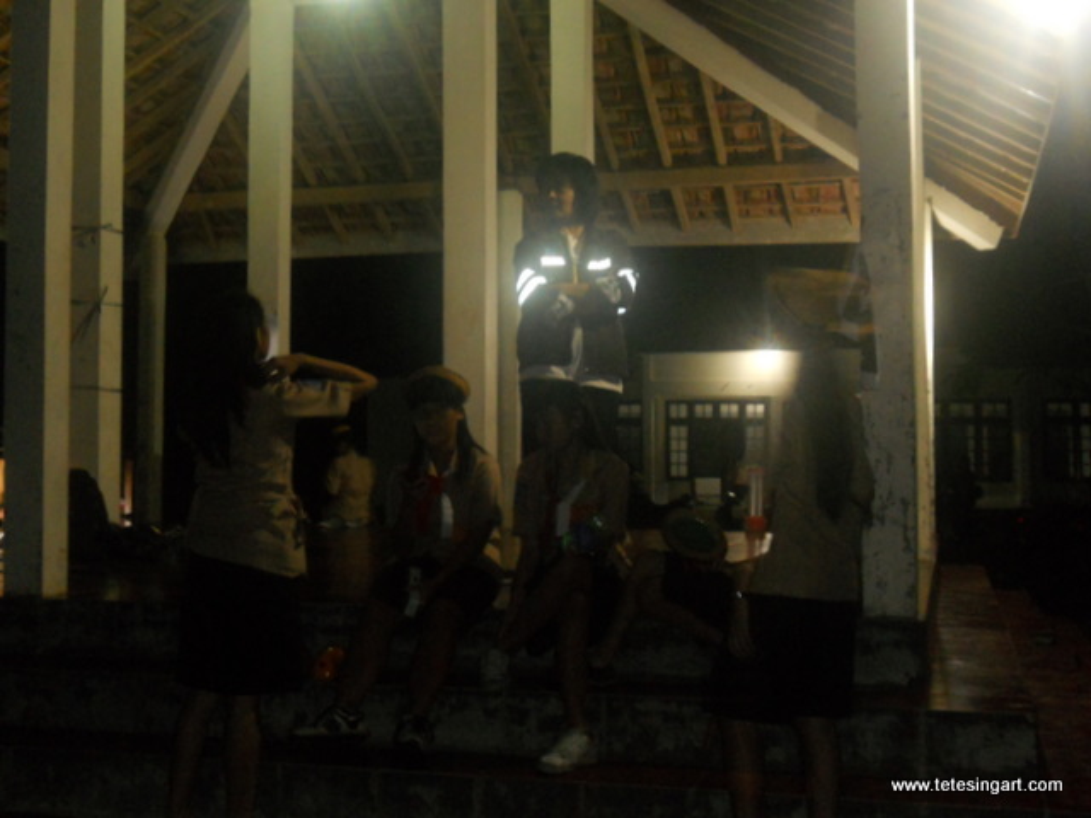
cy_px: 409
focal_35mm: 46
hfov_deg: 41.2
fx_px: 1450
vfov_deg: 31.5
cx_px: 546
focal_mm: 8.2
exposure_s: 1/4
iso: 400
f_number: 4.3
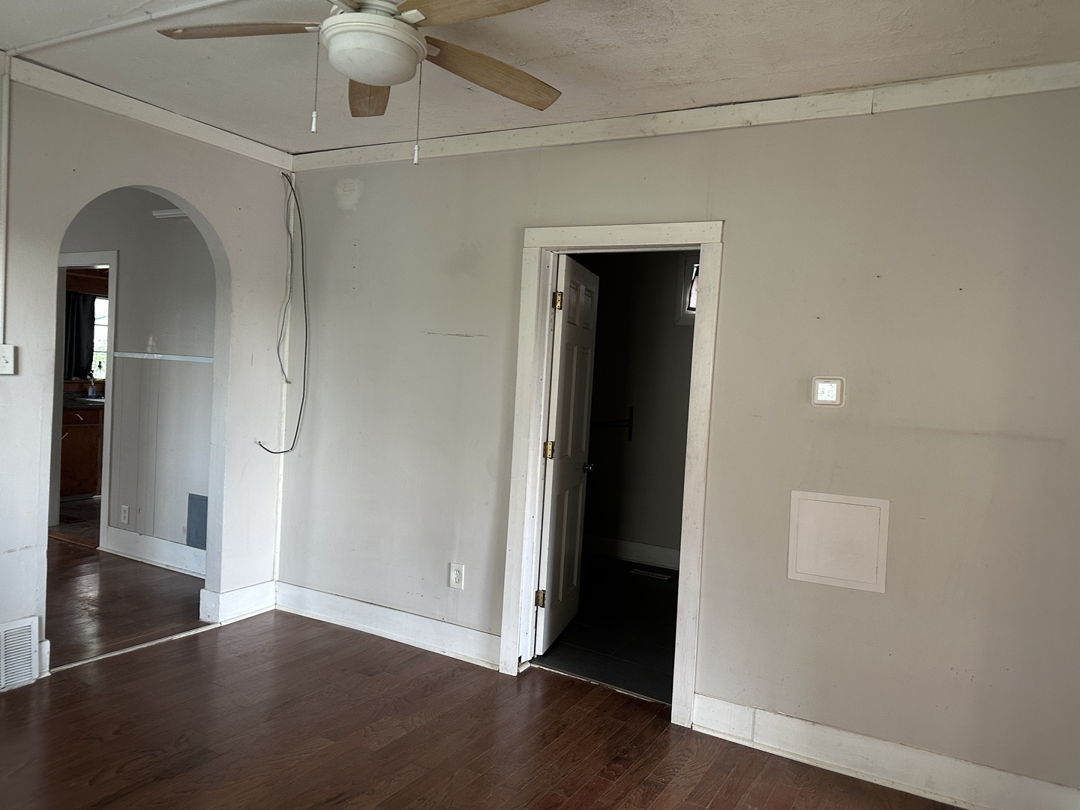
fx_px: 749
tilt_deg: -0.3
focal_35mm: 24
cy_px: 405
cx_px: 540
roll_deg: -3.6
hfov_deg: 71.6
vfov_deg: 56.8
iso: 250
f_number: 1.78
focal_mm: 6.86
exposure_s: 1/70
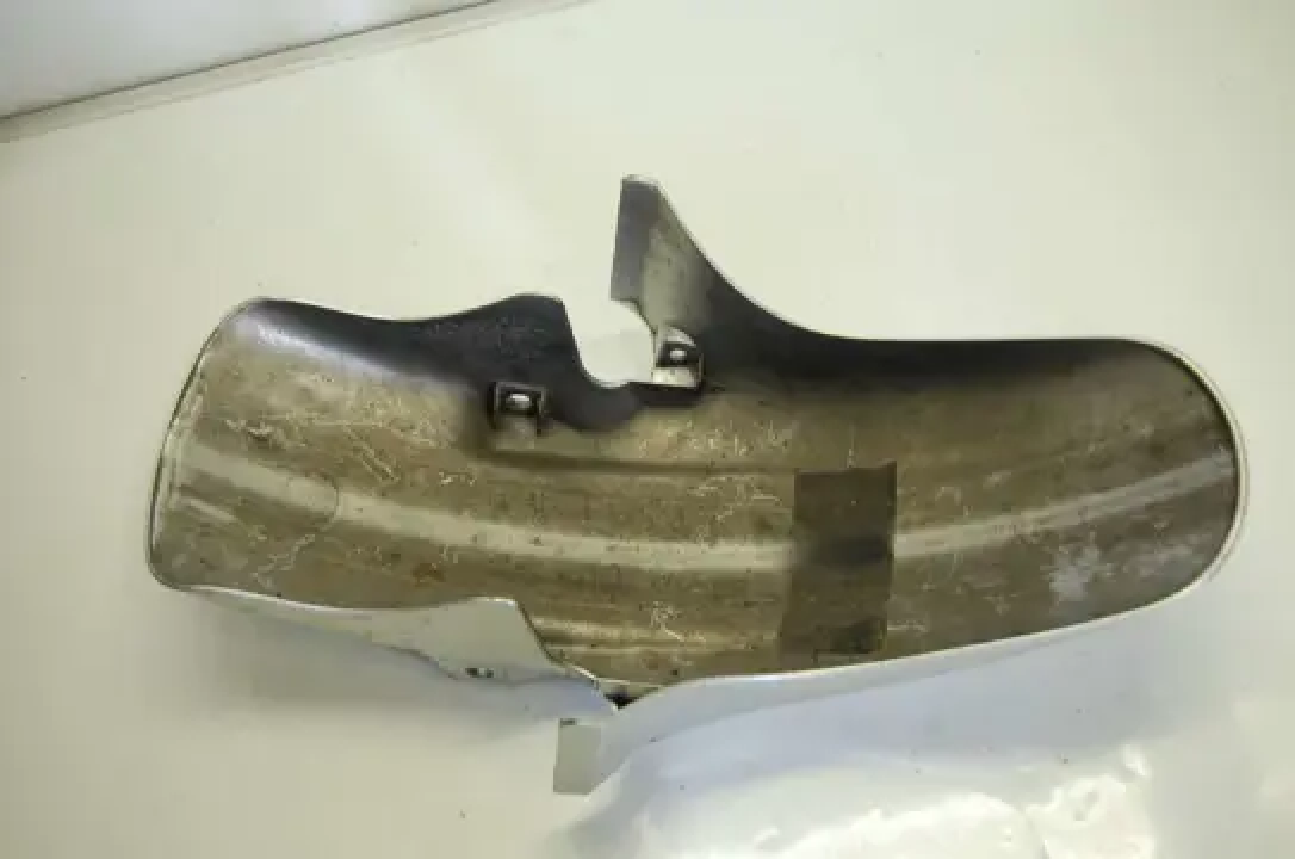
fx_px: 1508
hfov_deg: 46.5
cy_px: 430
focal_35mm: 42
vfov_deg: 31.8
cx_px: 648
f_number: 4.2
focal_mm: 28
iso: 400
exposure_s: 1/50
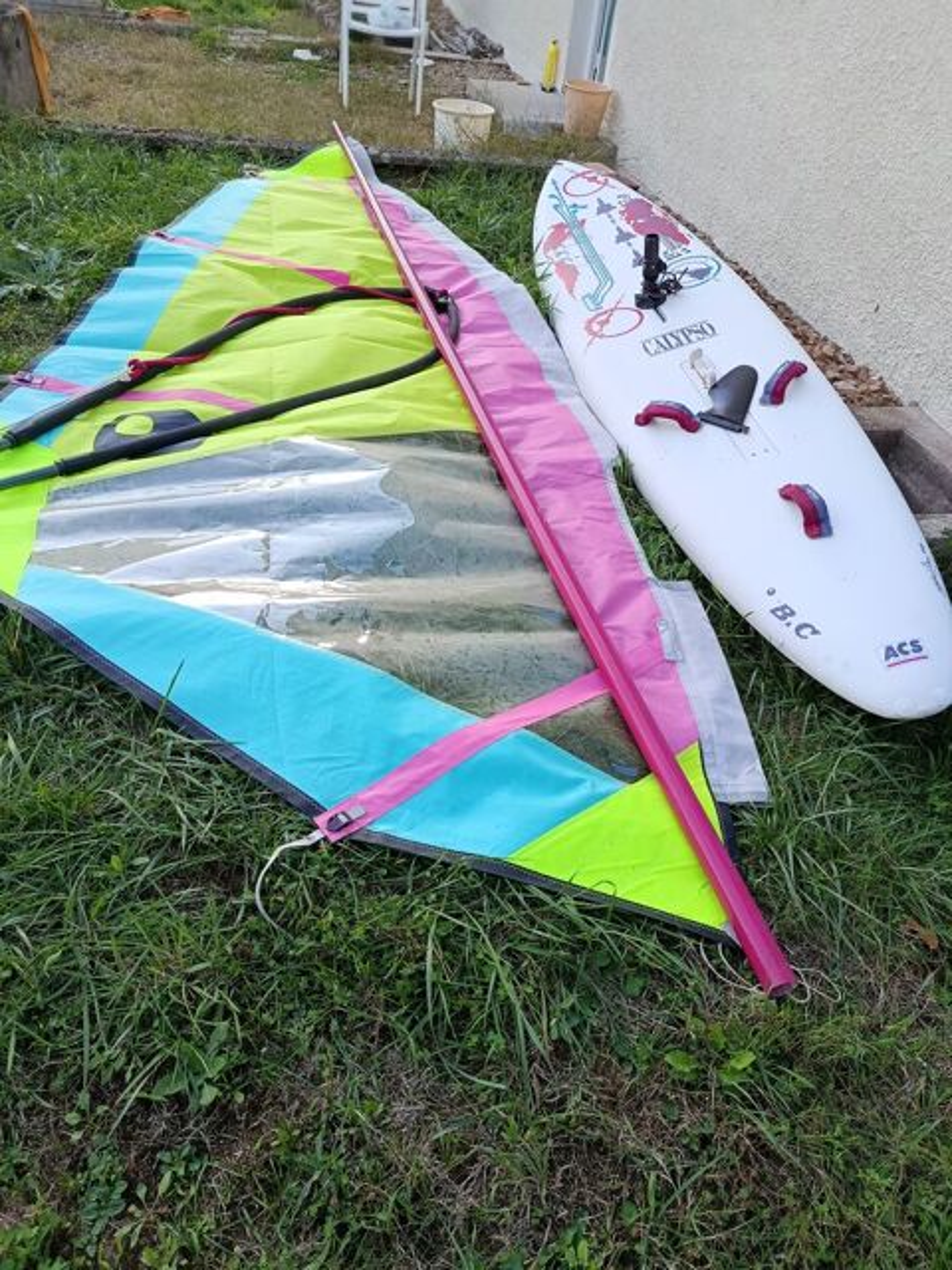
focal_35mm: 24
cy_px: 635
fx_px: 880
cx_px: 476
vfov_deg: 71.6
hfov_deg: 56.8
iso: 50
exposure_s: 1/106
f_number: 1.7
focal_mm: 5.24
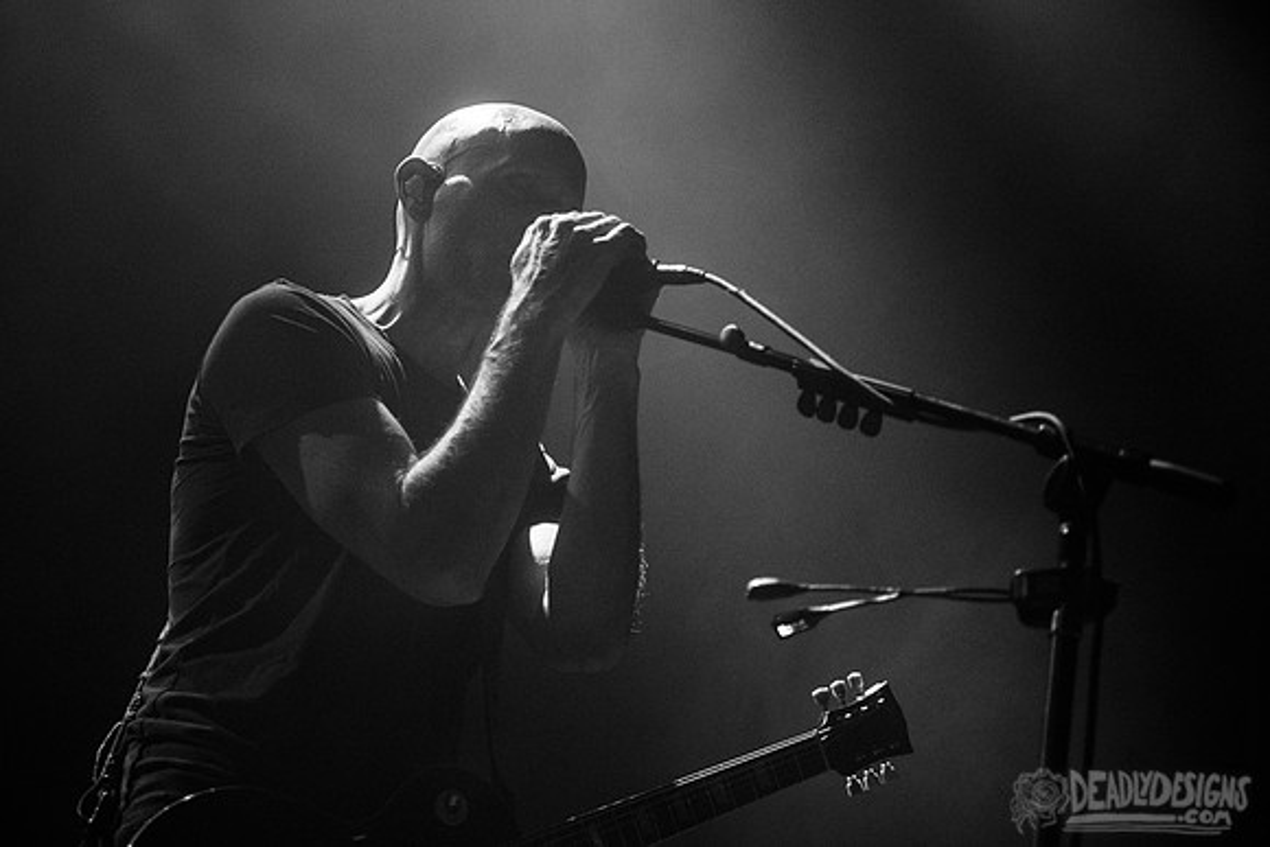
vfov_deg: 16.0
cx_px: 591
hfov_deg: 23.7
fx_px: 3020
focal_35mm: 86
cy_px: 394
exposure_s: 1/200
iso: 3200
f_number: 3.2
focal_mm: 80
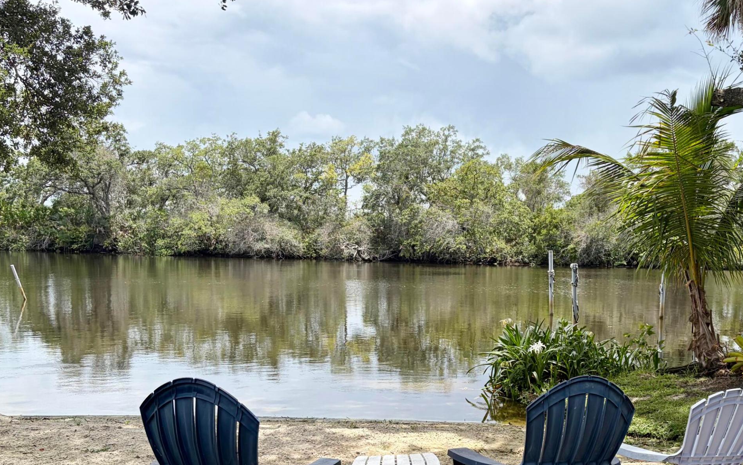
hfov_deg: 46.2
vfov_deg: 30.2
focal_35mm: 42
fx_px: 850
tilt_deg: -4.2
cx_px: 515
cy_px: 323
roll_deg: -0.5
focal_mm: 5.96
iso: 50
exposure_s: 1/2639
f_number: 1.6
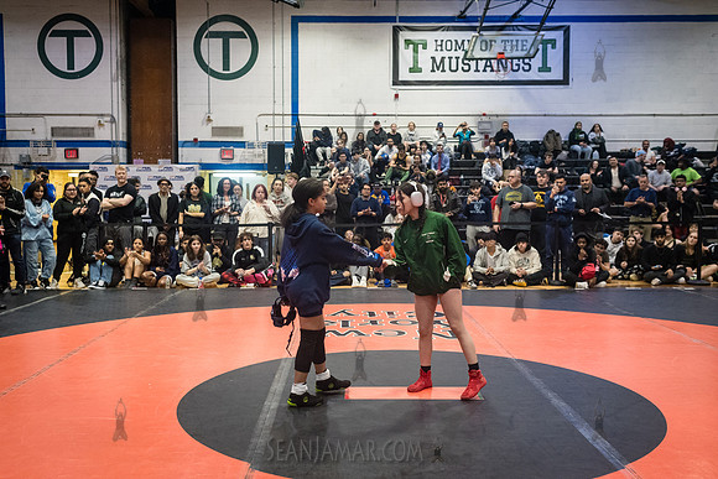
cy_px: 240
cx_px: 350
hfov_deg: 52.5
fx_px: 728
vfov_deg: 36.4
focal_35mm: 36
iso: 6400
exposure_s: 1/400
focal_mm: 35
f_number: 4
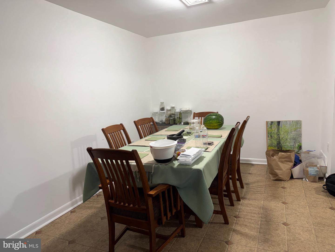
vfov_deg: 56.8
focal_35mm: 24
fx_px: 232
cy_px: 126
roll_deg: +3.3
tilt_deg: -9.5
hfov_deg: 71.6
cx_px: 168
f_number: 1.78
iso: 200
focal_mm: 6.76
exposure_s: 1/120
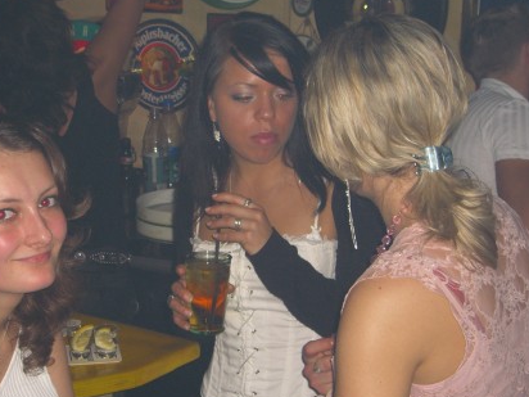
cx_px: 202
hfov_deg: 23.5
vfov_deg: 17.8
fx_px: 1268
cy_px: 230
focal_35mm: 83
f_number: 3.6
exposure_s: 1/60
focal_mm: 11.8
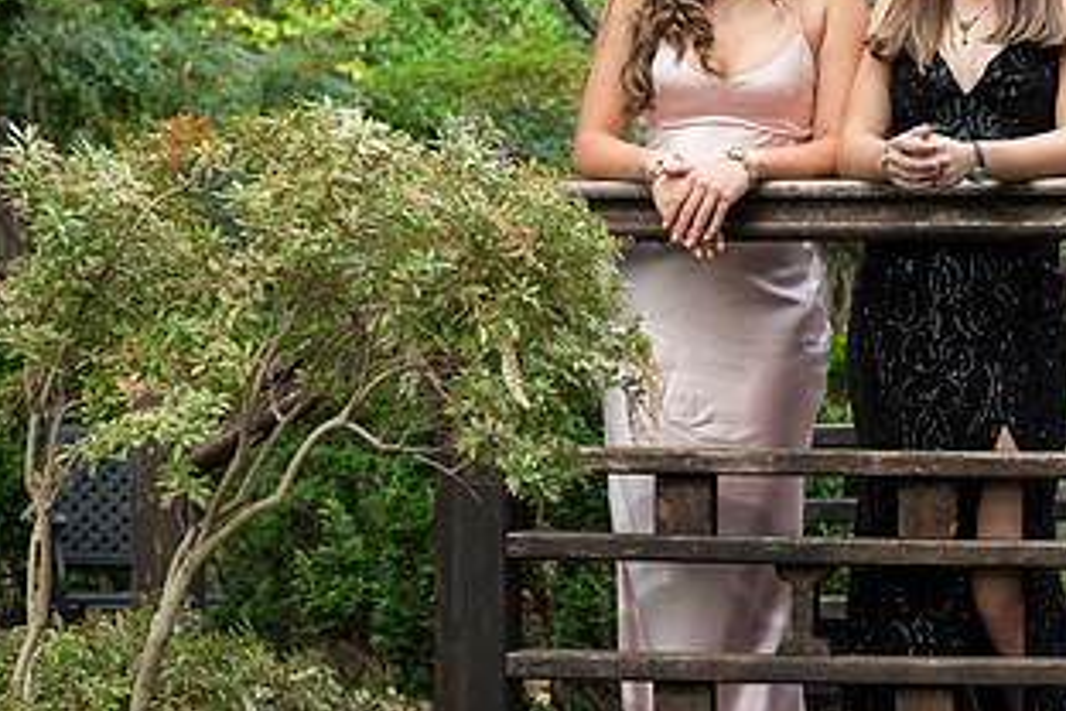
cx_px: 834
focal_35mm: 184
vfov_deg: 7.4
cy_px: 121
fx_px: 5448
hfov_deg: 11.1
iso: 1250
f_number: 6.3
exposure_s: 1/800
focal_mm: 99
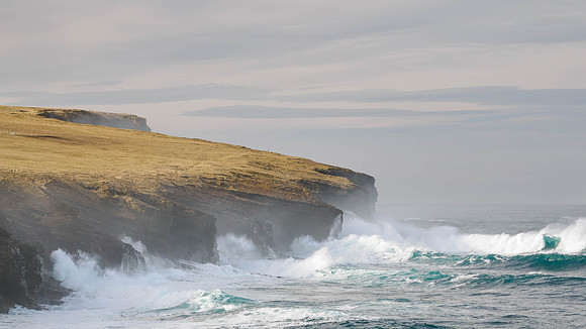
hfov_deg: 16.2
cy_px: 181
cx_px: 293
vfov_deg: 9.1
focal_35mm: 133
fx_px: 2065
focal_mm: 61
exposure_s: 1/800
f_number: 7.1
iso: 1000
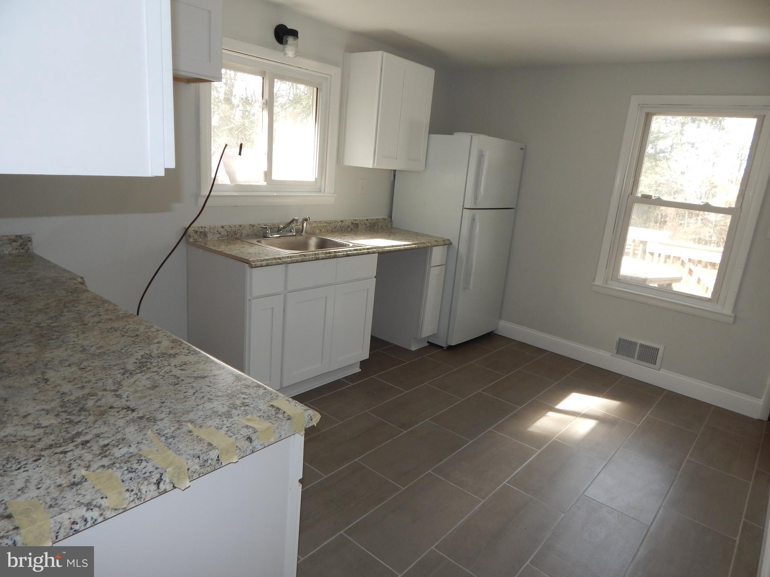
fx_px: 489
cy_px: 288
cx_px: 385
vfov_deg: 61.1
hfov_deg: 76.4
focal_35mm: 22
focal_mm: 4
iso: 125
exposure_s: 1/40
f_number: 3
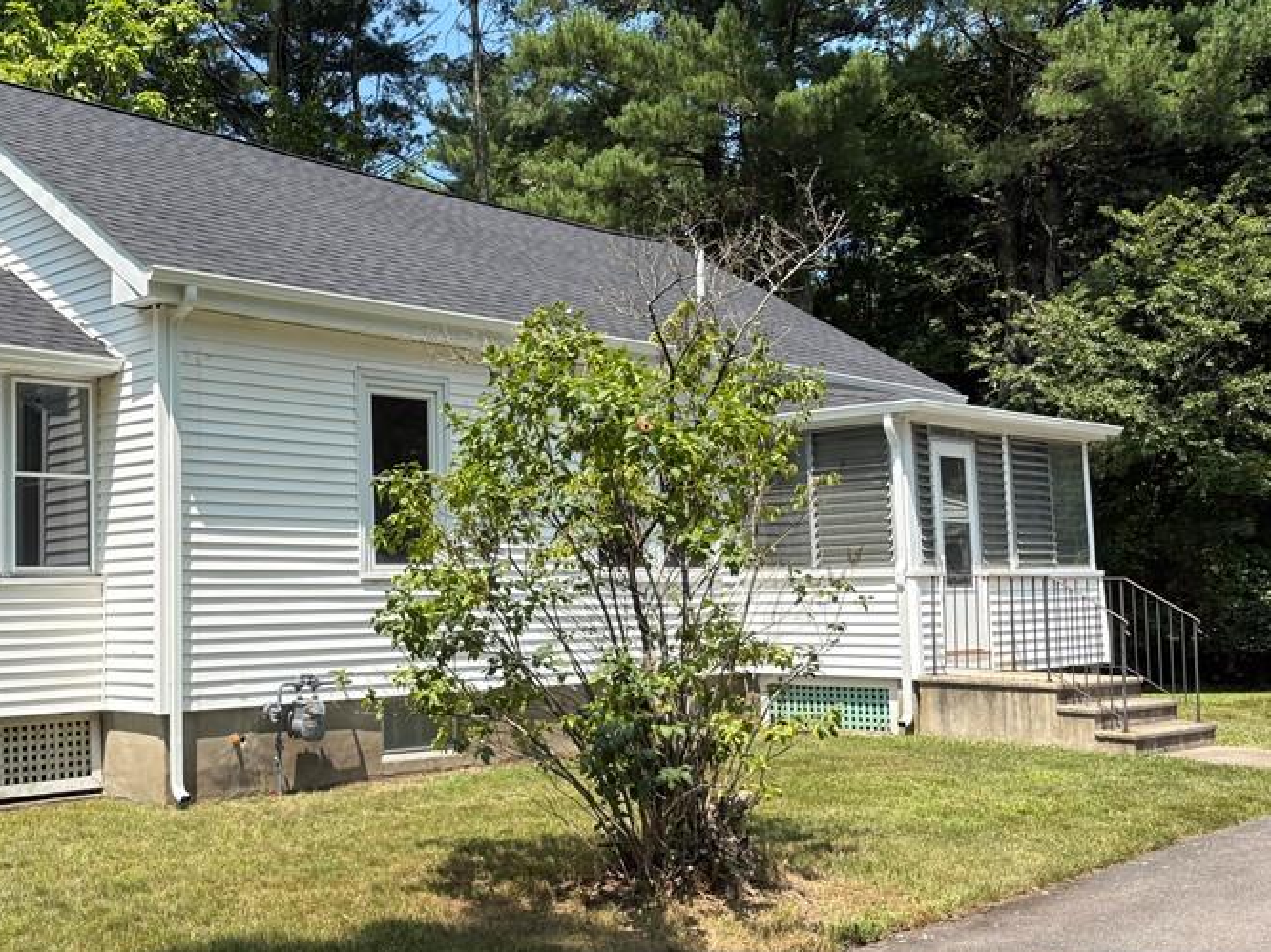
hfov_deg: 45.3
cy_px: 485
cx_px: 330
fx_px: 1468
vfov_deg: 35.9
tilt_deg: +5.3
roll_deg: +1.8
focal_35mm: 40
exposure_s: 1/2208
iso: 50
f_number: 1.6
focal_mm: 5.96
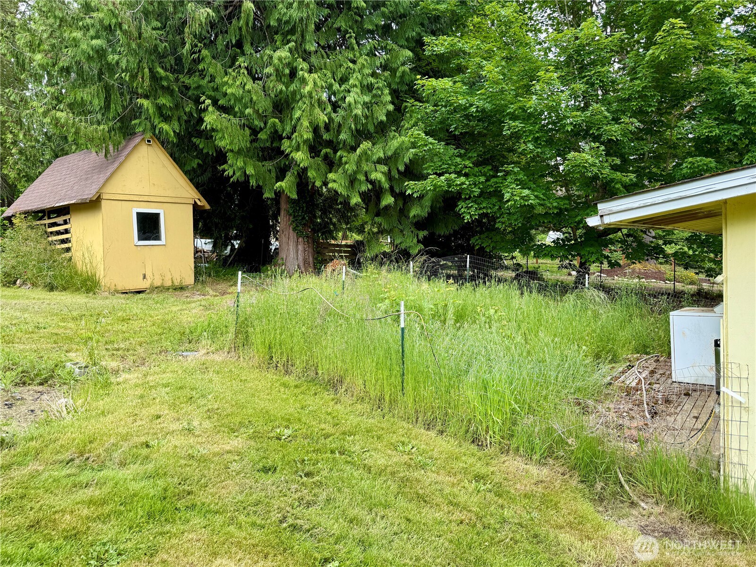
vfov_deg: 56.8
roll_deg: +2.2
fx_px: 524
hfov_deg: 71.6
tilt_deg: -2.6
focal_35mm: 24
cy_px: 284
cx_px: 378
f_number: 1.78
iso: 80
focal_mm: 6.76
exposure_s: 1/1005
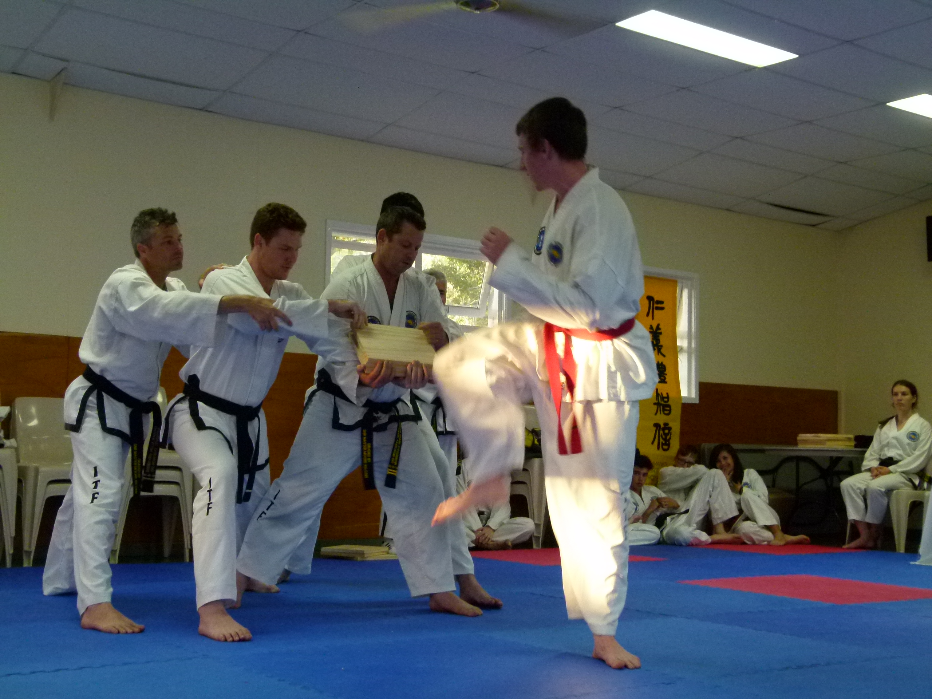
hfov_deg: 41.2
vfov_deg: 31.5
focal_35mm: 46
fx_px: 1239
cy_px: 350
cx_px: 466
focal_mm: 8.3
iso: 400
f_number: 3.2
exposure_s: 1/50
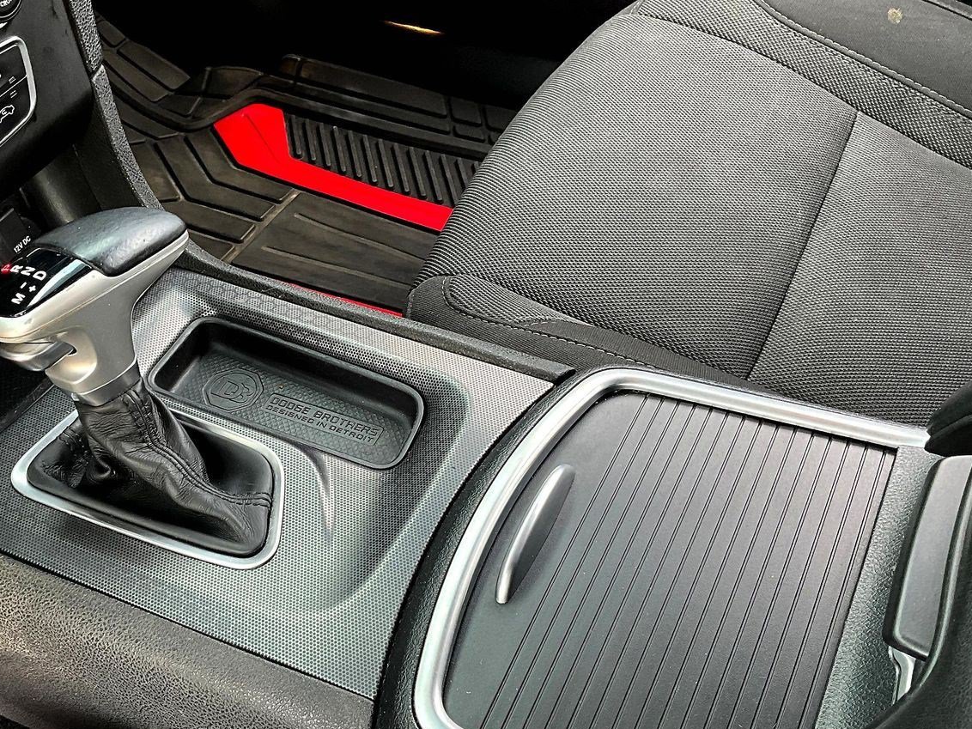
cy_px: 432
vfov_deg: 35.0
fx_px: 1151
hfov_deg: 45.2
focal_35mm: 41
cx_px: 343
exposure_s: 1/102
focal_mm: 3
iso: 64
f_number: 1.8
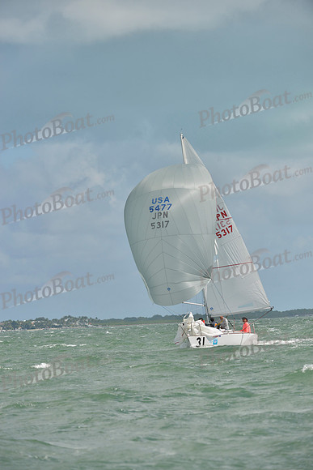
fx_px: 2737
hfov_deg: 6.5
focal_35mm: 210
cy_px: 235
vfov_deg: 9.8
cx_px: 156
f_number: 7.1
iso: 280
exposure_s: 1/1600
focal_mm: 210
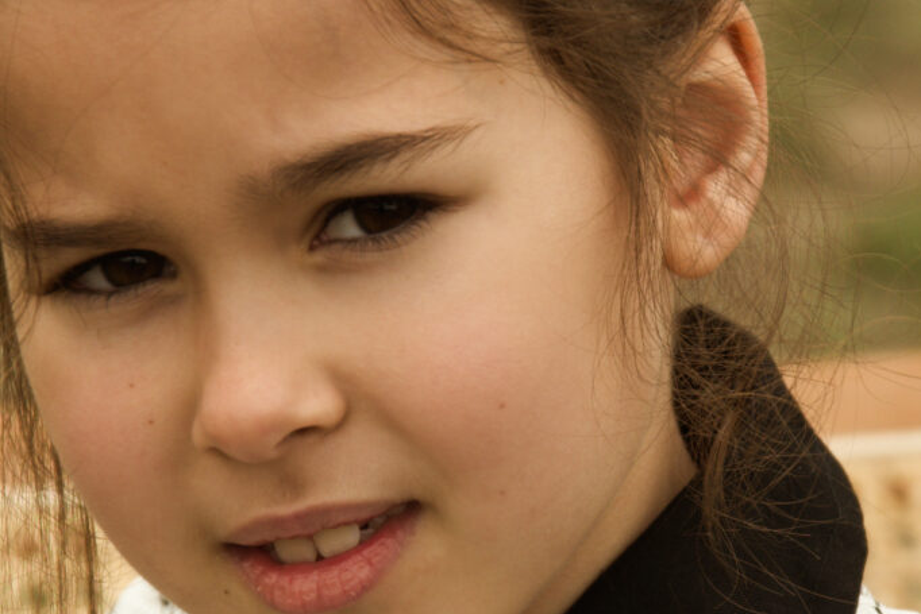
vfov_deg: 3.5
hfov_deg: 5.2
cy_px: 472
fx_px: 10081
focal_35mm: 394
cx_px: 648
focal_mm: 70
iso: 200
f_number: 3.2
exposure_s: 1/1000
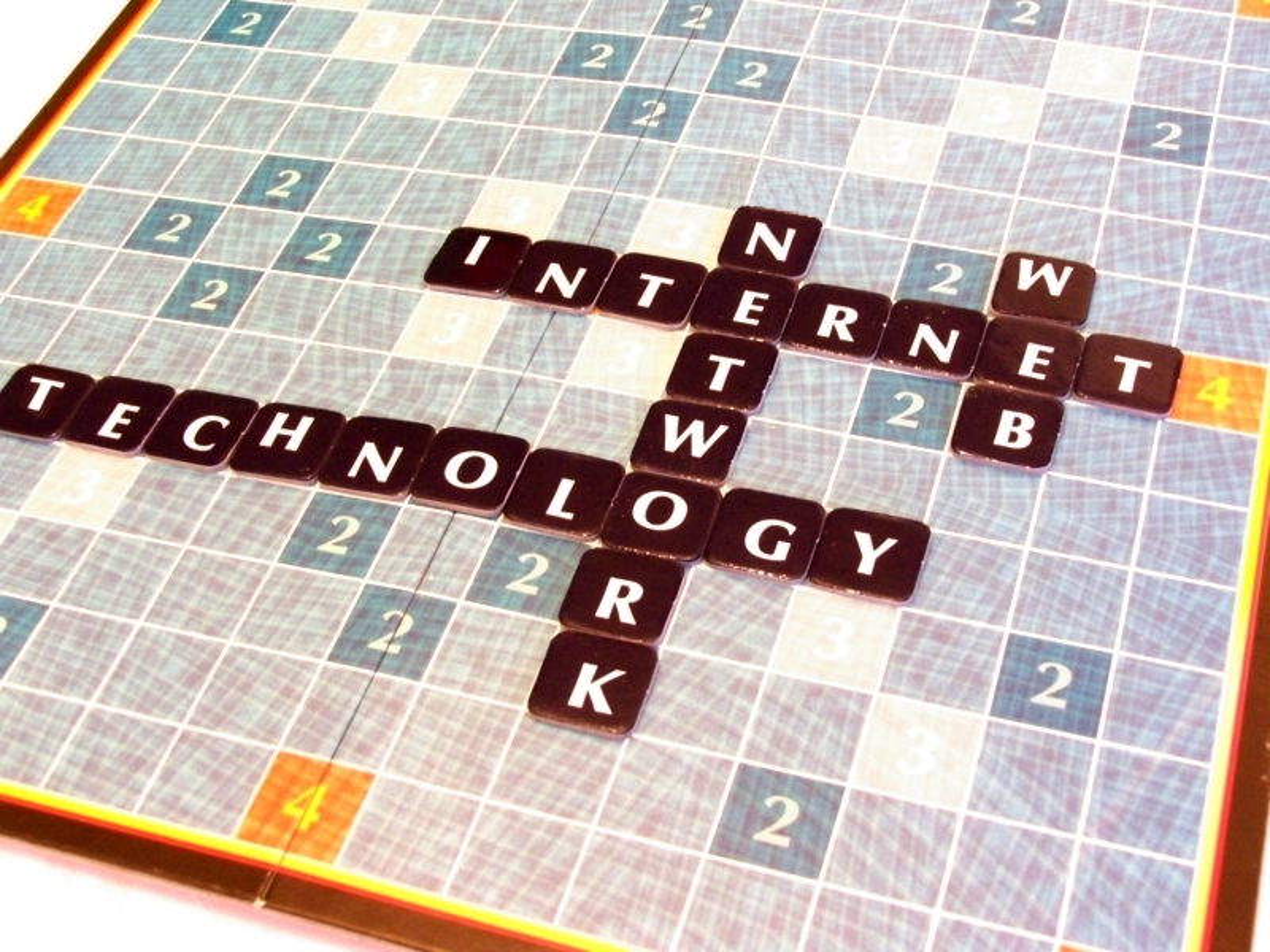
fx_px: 2055
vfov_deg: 26.1
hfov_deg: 34.3
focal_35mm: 56
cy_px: 476
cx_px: 635
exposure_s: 1/1.43
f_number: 4.5
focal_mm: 9.3
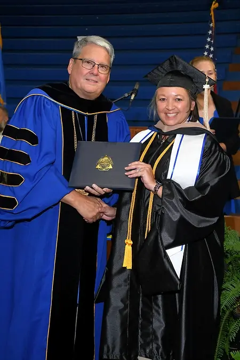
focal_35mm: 63
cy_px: 180
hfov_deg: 21.6
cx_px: 120
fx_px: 630
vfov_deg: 31.9
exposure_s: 1/125
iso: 800
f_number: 8
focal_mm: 42
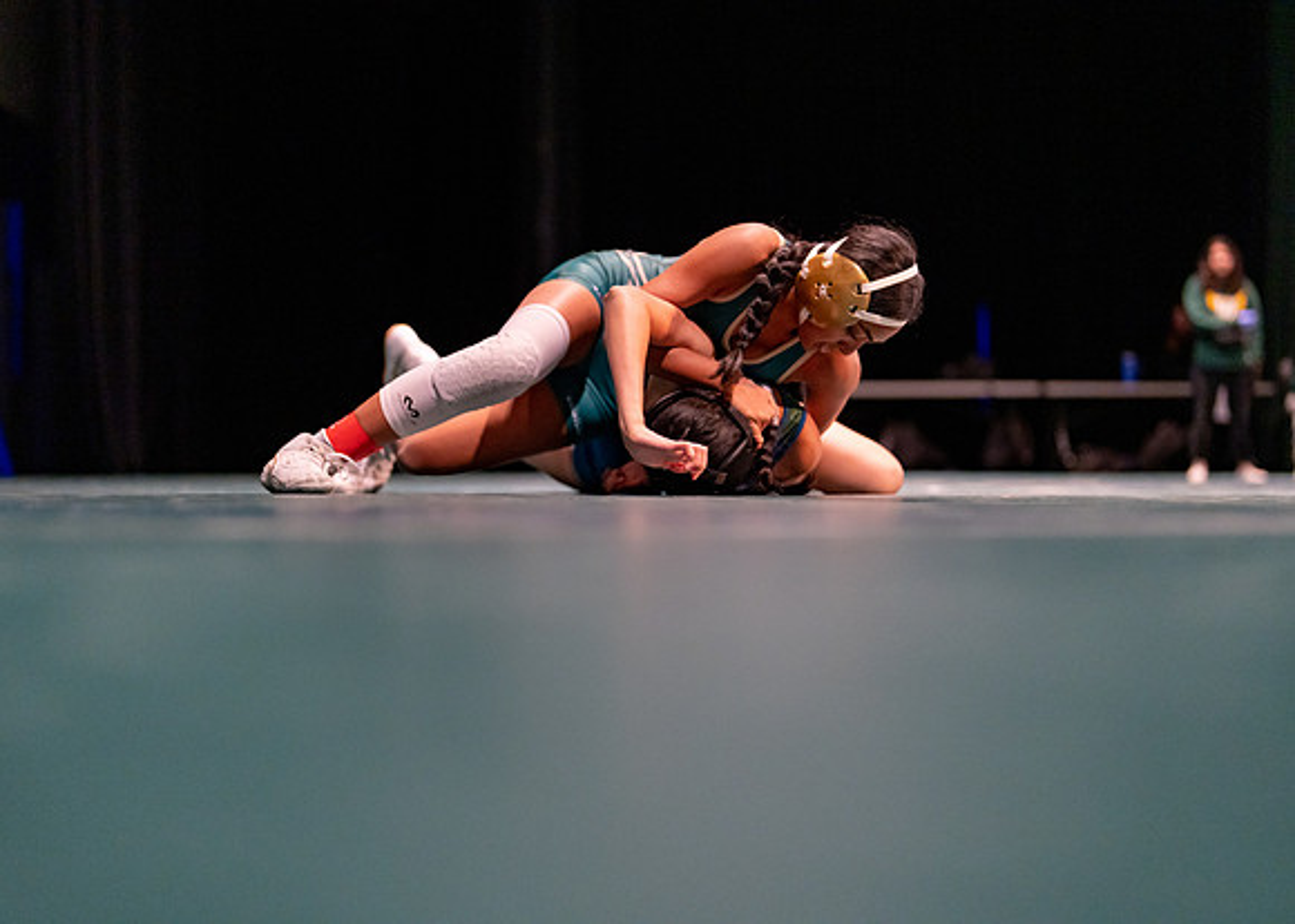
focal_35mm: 52
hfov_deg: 37.2
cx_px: 648
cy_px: 462
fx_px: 1926
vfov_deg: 27.0
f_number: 1.2
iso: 2000
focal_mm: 50
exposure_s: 1/1000
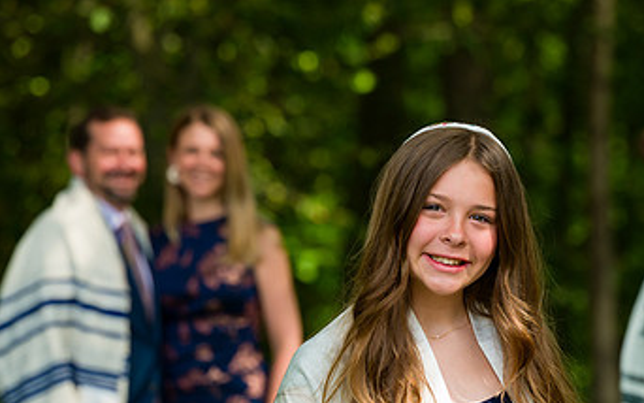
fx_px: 3406
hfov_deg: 10.8
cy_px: 327
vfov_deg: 6.8
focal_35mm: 194
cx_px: 469
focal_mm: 105
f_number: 3.5
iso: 200
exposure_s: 1/500
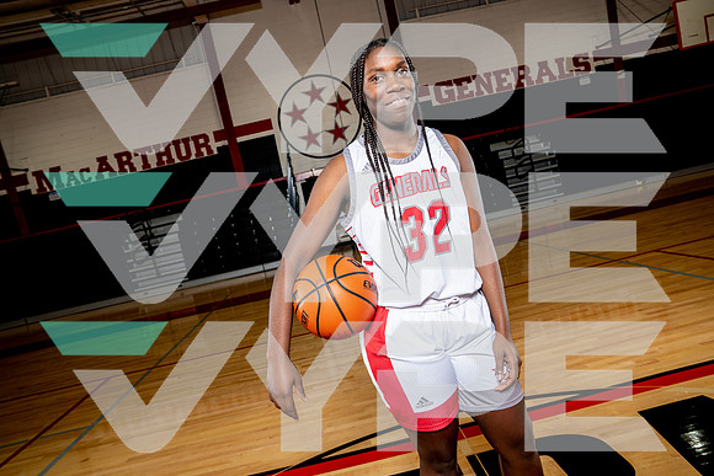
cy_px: 238
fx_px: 536
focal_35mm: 27
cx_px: 357
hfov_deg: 67.4
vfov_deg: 48.0
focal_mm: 27
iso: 320
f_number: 6.3
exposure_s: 1/250
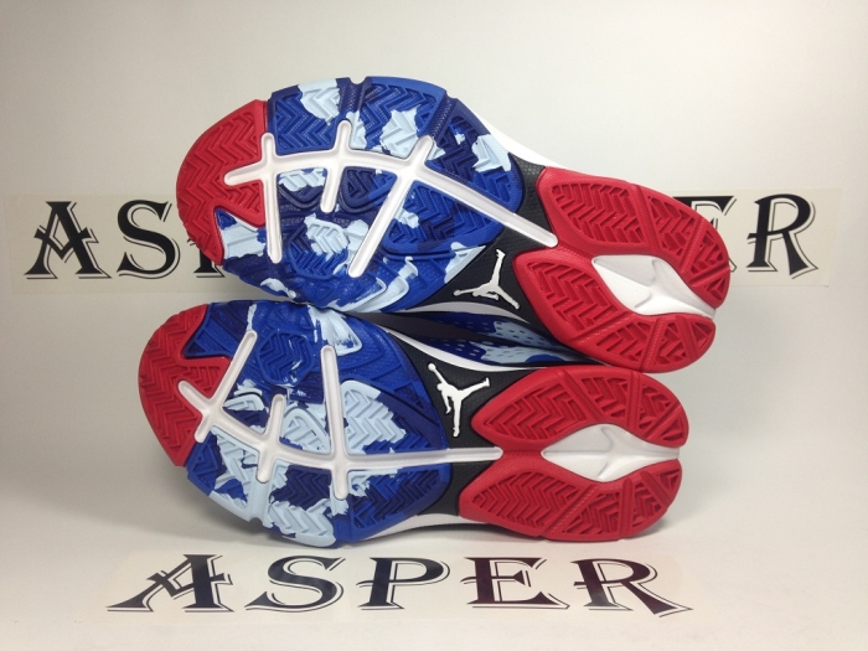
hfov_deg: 55.4
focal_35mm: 33
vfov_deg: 42.9
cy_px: 326
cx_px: 434
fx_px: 827
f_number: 2.4
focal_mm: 4.13
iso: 50
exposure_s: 1/120
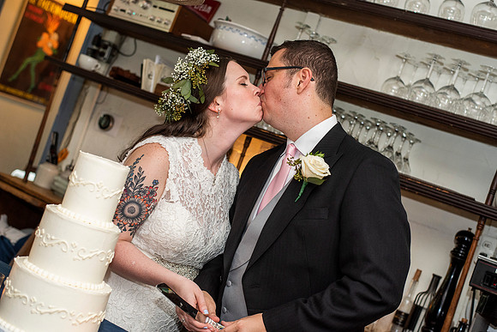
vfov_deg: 24.8
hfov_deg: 36.4
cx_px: 271
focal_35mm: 55
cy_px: 151
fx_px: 754
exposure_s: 1/100
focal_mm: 50
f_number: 3.5
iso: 1000
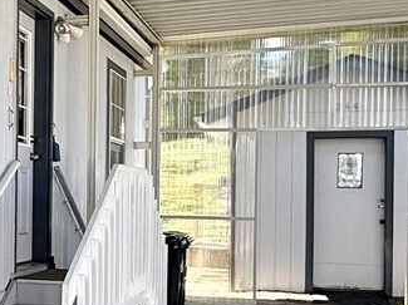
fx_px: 812
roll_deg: -0.2
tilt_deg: -0.6
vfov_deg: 21.2
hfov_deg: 27.3
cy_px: 212
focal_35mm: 69
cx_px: 54
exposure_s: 1/326
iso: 50
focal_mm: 2.22
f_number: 2.2
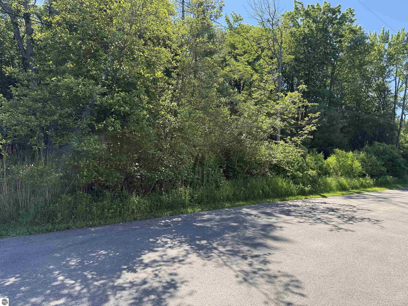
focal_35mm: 24
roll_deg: -1.3
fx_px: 283
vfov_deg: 56.8
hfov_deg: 71.6
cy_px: 153
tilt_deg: +0.0
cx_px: 204
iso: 80
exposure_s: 1/1046
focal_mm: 6.76
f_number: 1.78
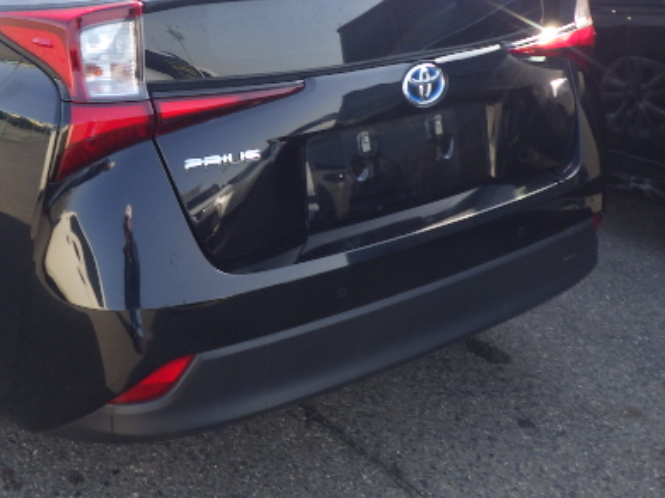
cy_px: 131
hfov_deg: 40.3
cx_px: 177
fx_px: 883
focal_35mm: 46
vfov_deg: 31.0
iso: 125
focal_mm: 5
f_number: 4.2
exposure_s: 1/160
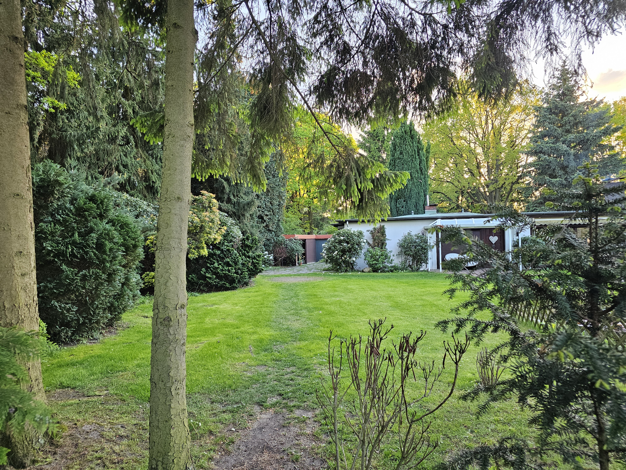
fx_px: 416
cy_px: 235
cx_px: 313
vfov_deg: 58.9
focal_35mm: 23
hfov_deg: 73.9
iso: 160
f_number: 1.7
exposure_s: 1/120
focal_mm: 6.3
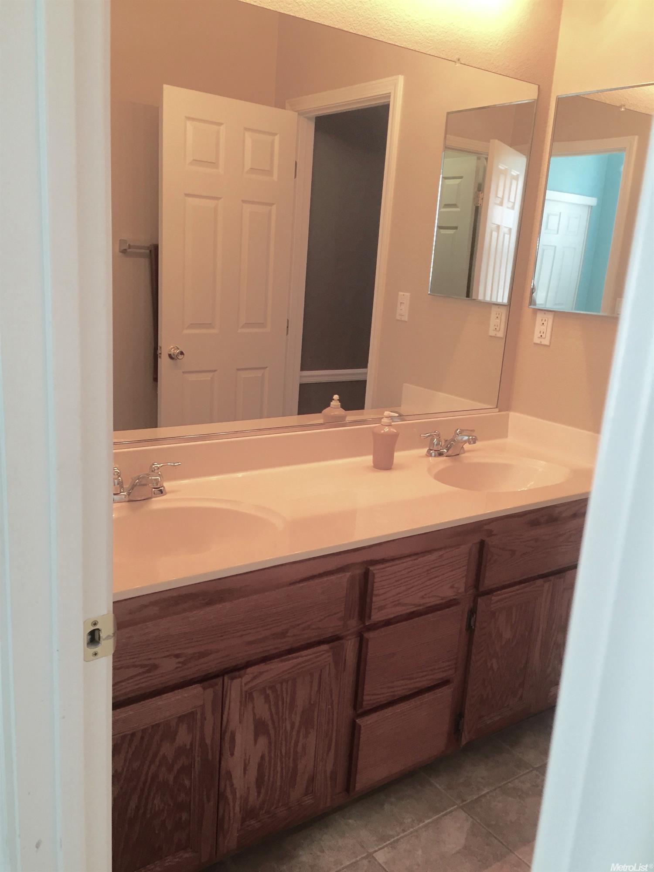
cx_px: 327
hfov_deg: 48.2
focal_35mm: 29
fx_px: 731
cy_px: 436
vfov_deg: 61.7
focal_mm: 4.15
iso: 100
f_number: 2.2
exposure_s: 1/30
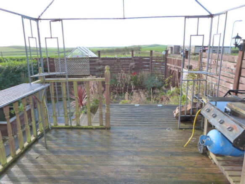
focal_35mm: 25
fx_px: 177
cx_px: 122
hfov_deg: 69.4
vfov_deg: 54.9
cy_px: 92
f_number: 2.8
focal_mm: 4.5
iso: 160
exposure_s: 1/250
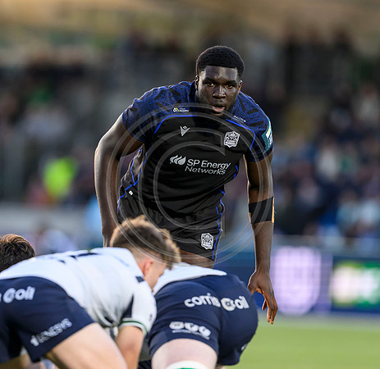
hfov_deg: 2.7
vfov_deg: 2.6
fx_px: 8153
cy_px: 221
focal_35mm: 666
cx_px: 183
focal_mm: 400
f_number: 3.5
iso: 2000
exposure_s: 1/1250
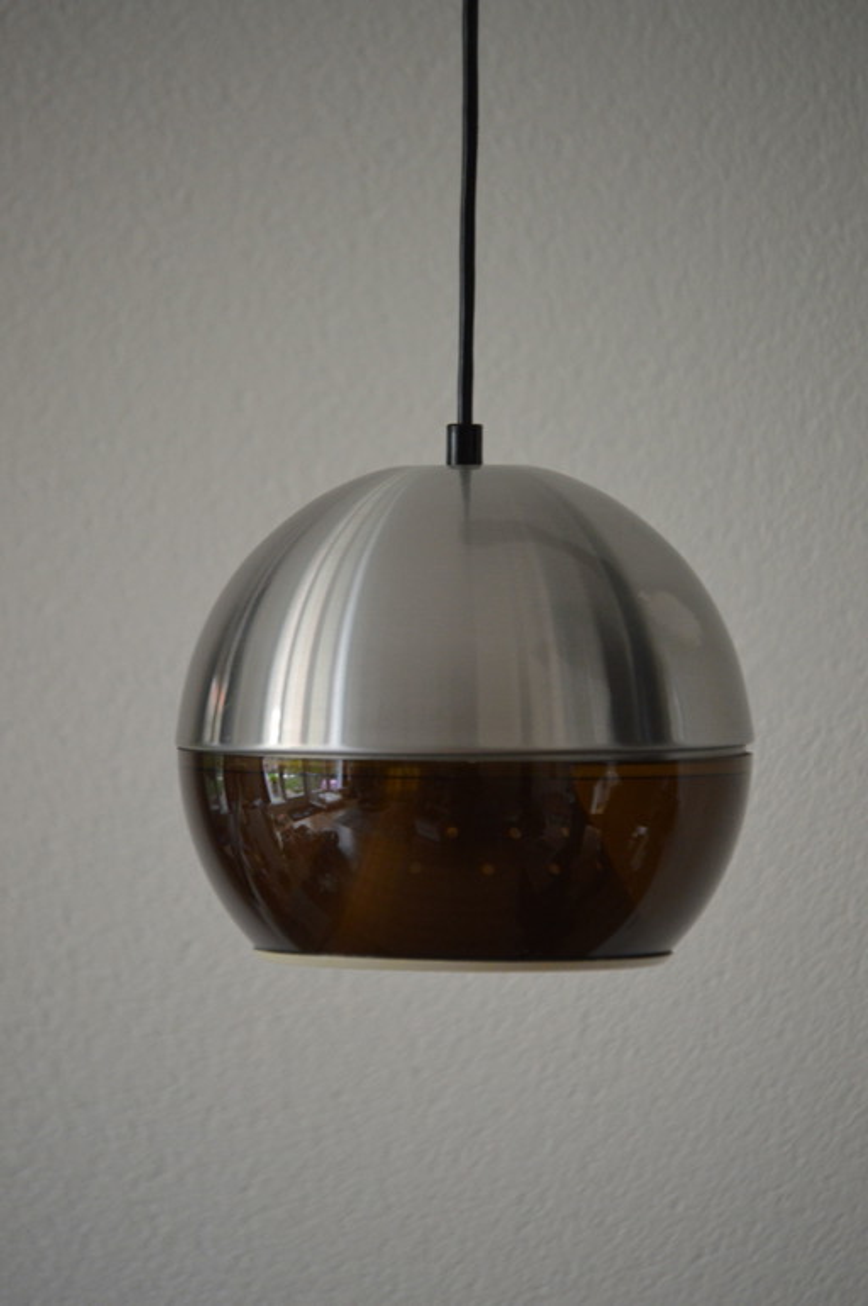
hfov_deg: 7.0
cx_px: 434
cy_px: 653
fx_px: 7065
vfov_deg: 10.6
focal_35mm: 195
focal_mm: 130
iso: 1100
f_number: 5
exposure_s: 1/125
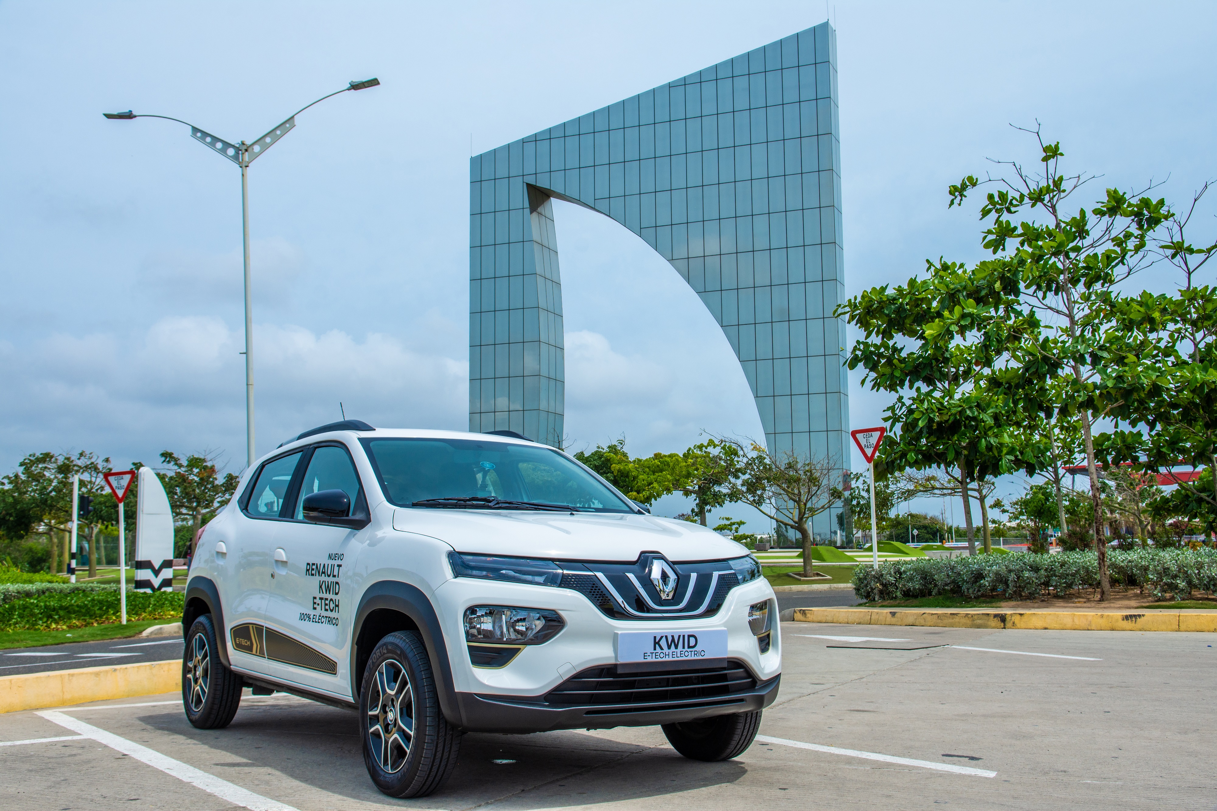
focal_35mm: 34
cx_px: 608
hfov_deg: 55.1
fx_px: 1166
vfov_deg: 38.4
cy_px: 406
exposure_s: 1/500
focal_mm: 23
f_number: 8
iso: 100
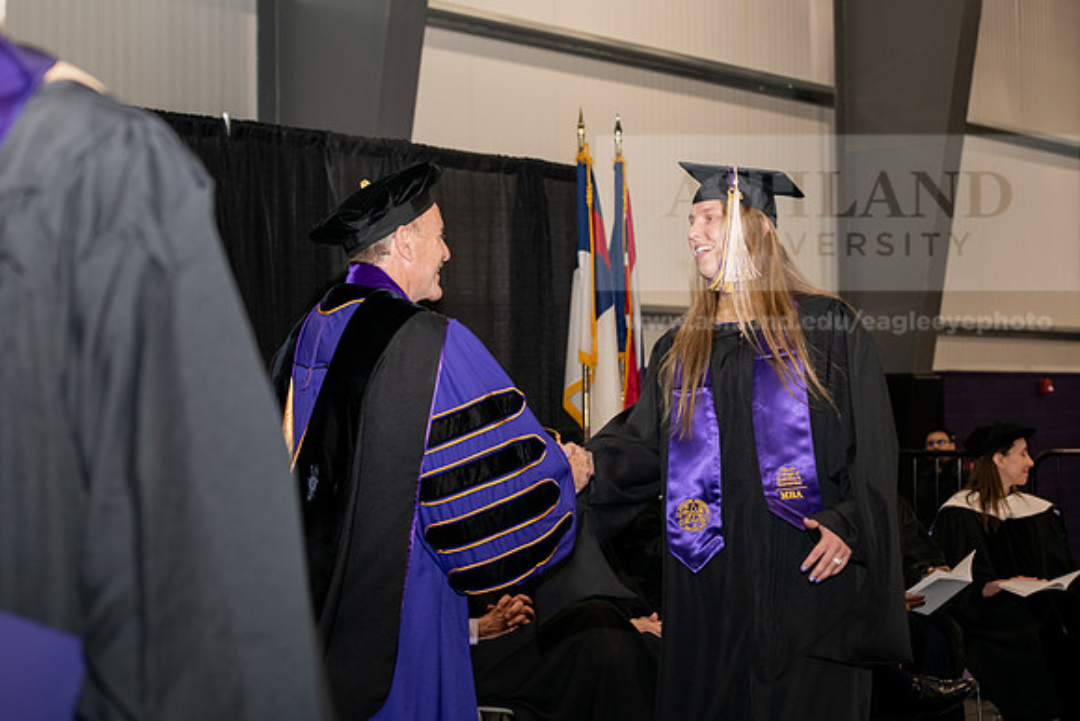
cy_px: 360
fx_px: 2100
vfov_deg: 19.5
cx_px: 540
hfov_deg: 28.8
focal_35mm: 70
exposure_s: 1/200
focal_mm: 70
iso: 1600
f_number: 5.6
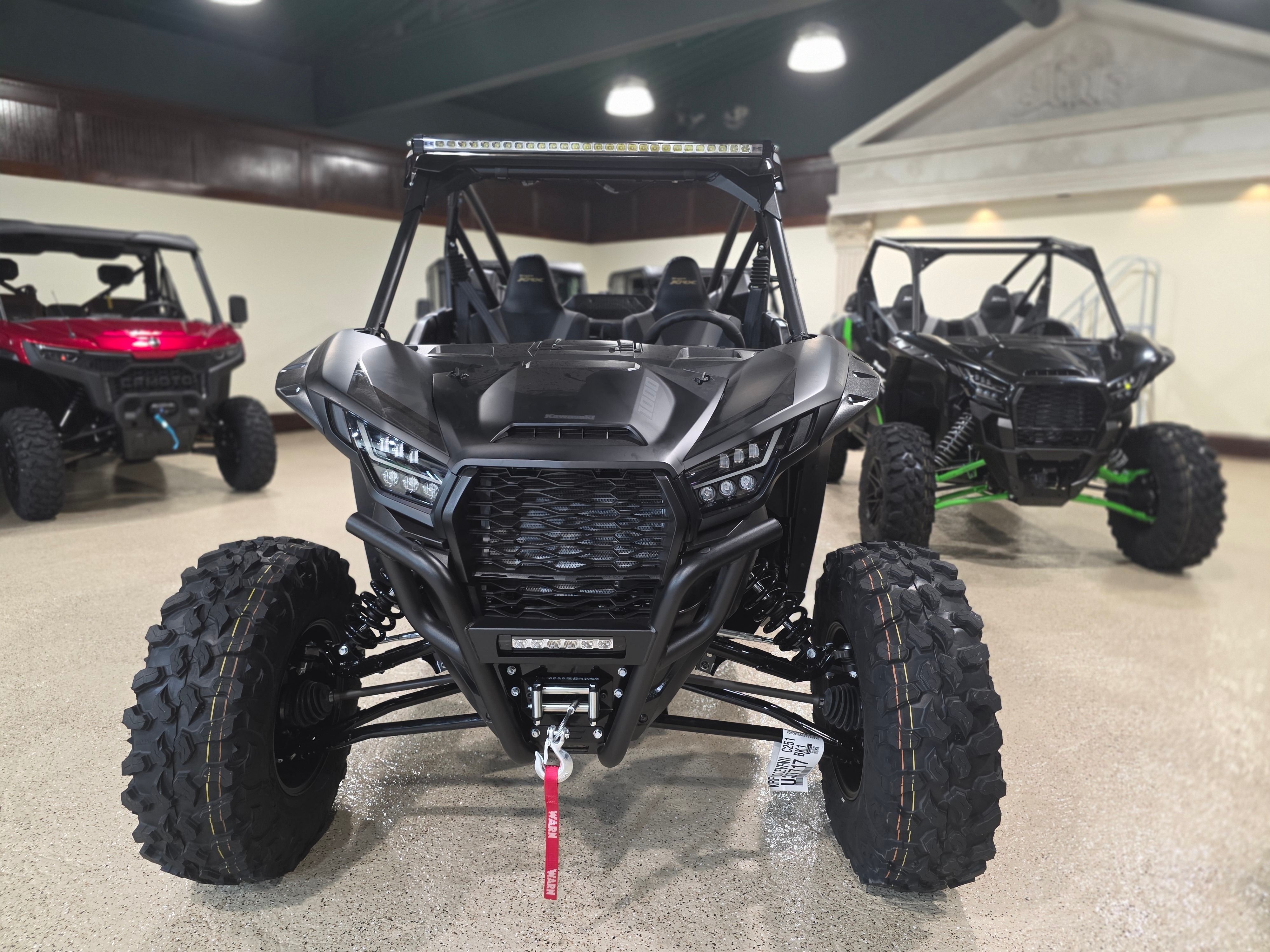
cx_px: 635
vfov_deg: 58.9
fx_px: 844
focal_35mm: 23
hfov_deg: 73.9
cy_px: 476
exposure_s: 1/120
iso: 320
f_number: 1.7
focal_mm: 6.3
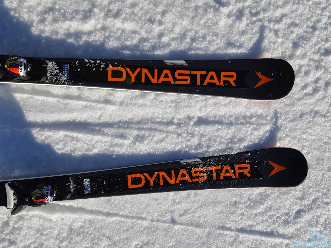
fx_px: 249
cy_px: 124
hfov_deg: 67.3
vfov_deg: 53.1
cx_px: 166
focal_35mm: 26
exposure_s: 1/3333
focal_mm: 3.93
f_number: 1.7
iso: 40
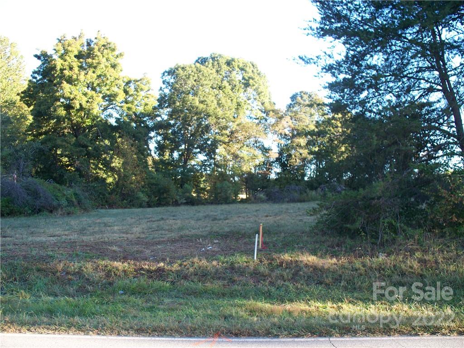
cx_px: 232
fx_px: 483
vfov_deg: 39.7
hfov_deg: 51.4
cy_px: 174
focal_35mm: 36
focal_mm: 7.54
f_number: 2.8
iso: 64
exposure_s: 1/60
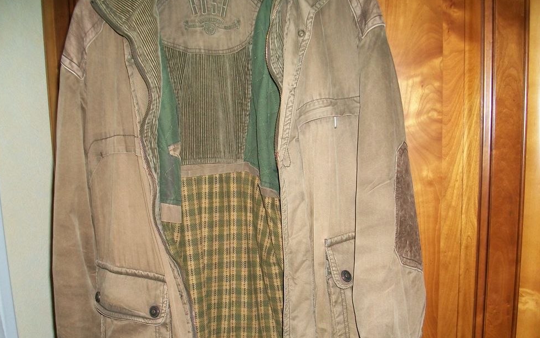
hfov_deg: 52.7
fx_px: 545
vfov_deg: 34.3
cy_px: 204
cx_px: 263
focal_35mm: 37
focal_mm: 5.7
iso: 120
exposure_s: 1/60
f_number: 2.8
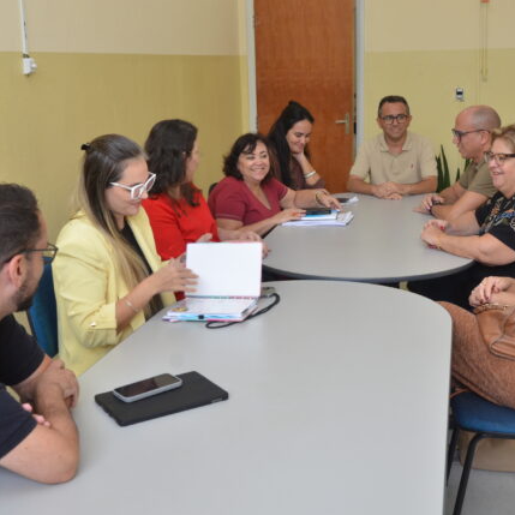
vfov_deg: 36.1
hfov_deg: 36.1
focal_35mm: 47
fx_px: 791
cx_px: 261
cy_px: 261
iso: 800
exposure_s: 1/60
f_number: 7.1
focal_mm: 24
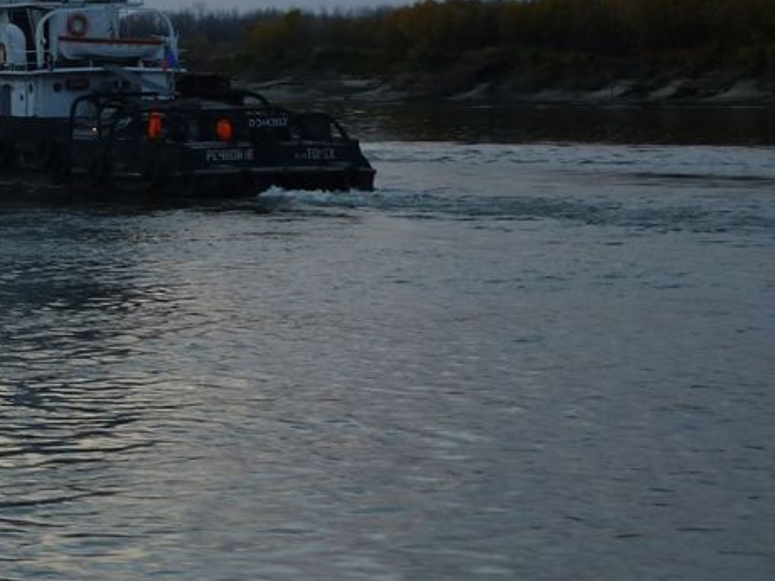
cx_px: -74
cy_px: -8
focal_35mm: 149
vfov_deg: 9.9
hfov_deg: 13.0
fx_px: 3336
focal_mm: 11
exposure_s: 1/60
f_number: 4.1
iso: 80
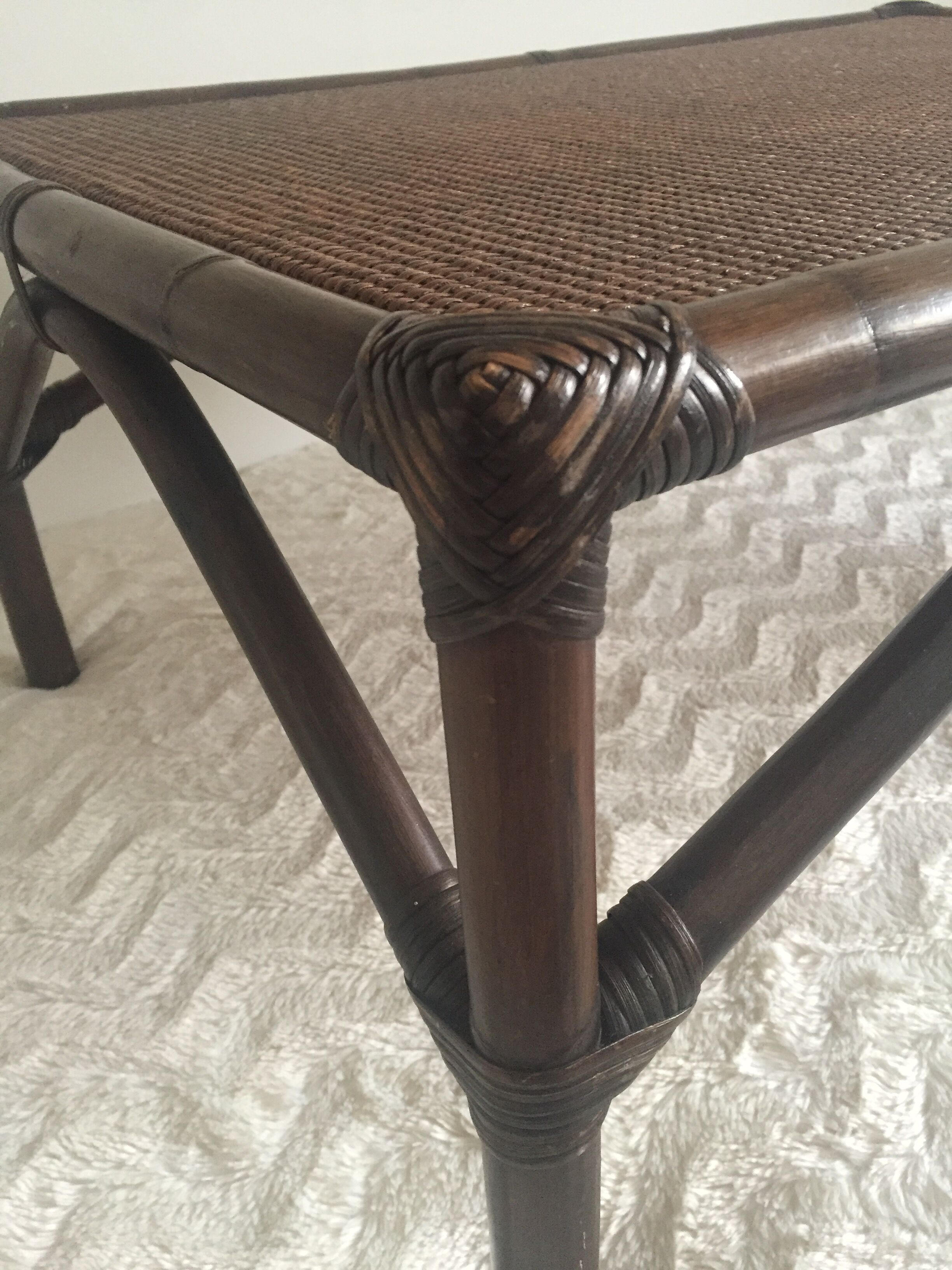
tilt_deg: -31.5
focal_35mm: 29
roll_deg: +3.3
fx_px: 1063
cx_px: 476
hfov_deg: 48.2
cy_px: 635
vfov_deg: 61.7
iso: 250
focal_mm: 4.15
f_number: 2.2
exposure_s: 1/20
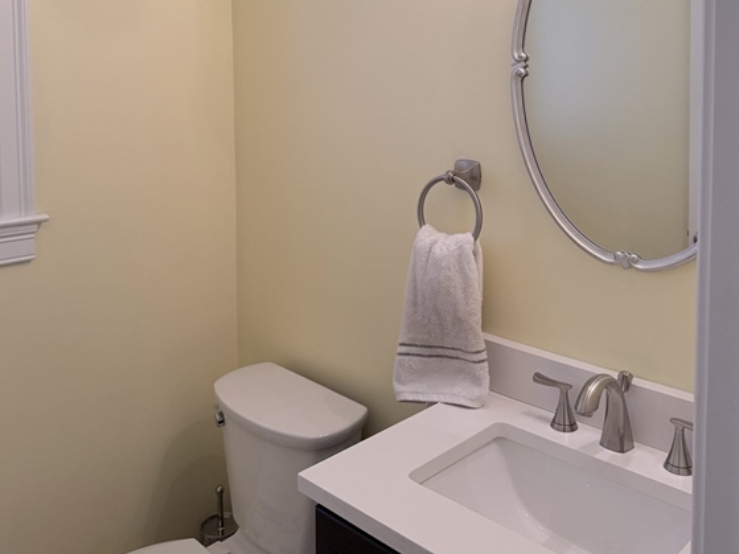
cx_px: 375
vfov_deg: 41.4
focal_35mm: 33
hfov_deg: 55.4
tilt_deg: -3.1
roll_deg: +0.0
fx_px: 704
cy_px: 123
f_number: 1.78
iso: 125
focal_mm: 6.76
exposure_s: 1/212
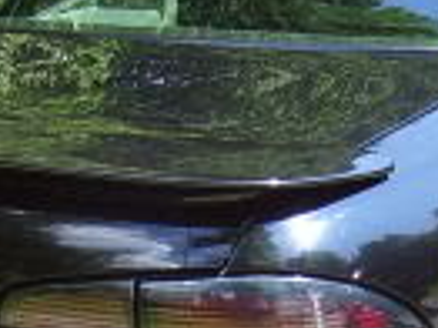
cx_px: 431
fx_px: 2111
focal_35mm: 167
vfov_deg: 8.8
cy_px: 306
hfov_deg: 11.7
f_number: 2.7
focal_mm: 5.6
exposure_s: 1/250
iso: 80
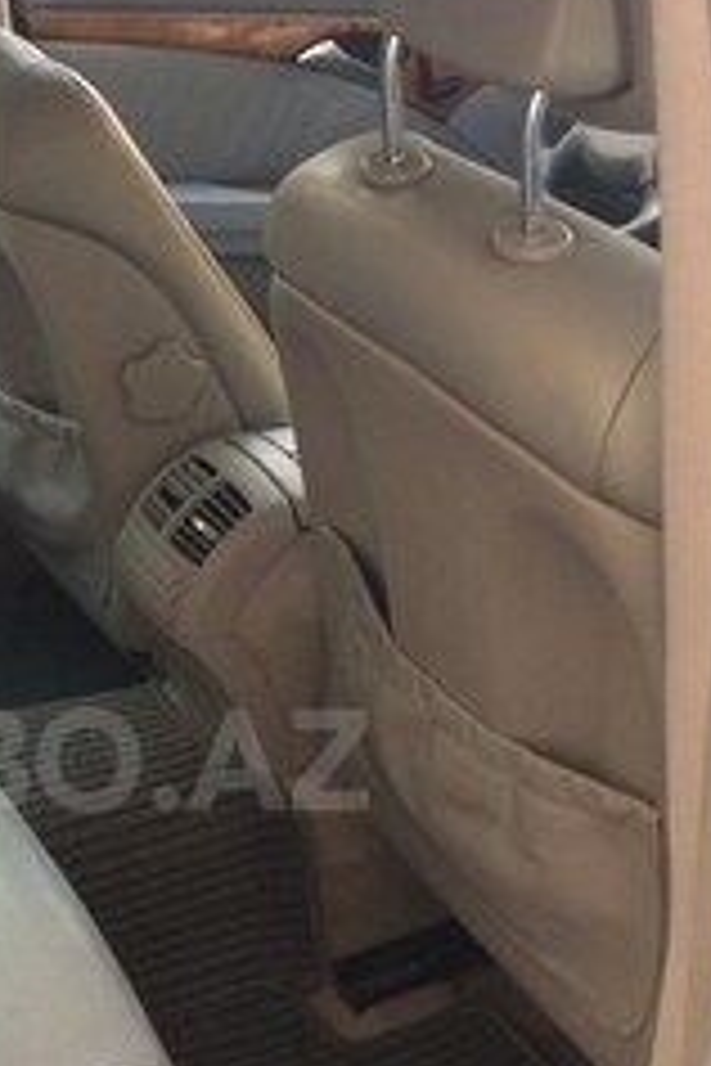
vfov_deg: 31.5
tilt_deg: -33.5
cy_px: 760
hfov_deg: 20.9
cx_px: 22
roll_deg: -3.4
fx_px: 1866
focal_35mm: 63
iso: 80
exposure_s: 1/33
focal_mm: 4.15
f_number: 2.2
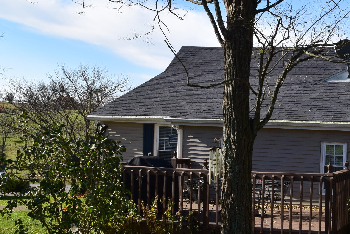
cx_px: 336
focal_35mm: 59
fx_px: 574
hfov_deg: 31.8
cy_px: 157
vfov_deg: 22.9
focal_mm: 20
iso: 400
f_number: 11
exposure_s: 1/400
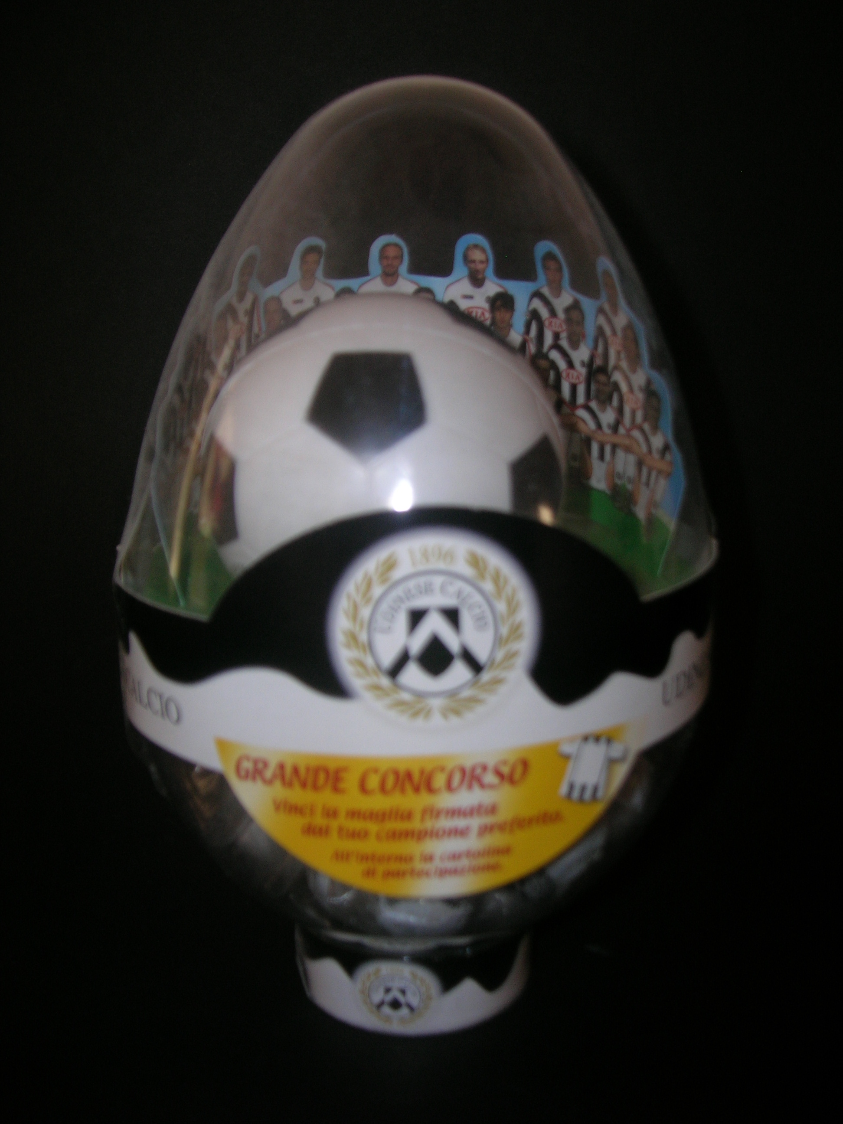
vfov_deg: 54.0
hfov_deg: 41.8
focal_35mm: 34
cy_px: 562
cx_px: 422
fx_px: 1104
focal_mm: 5.7
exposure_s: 1/60.1
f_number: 2.9
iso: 50
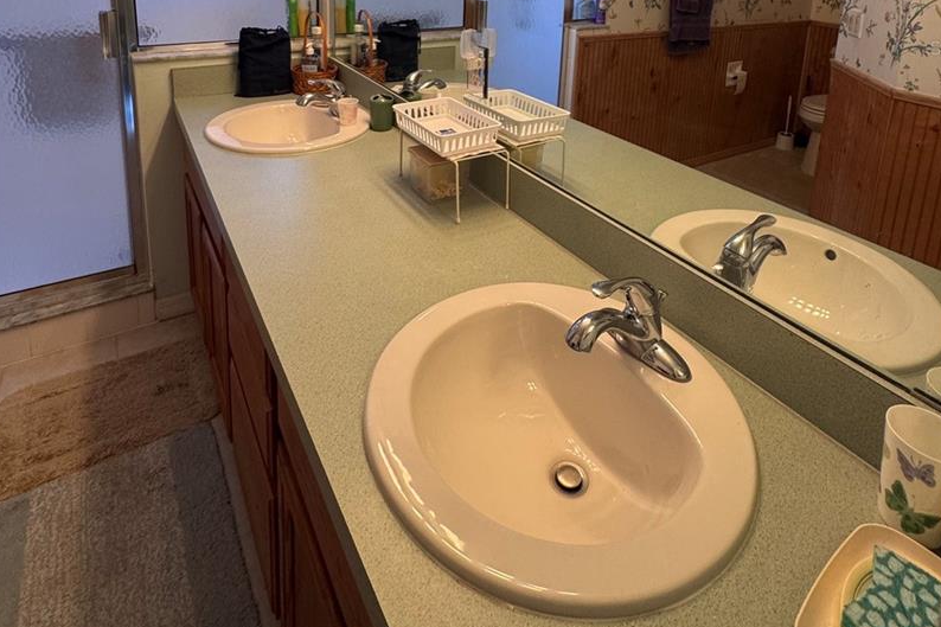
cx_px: 481
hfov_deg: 78.6
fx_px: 575
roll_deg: -2.2
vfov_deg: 49.9
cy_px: 47
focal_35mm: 22
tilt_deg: -11.4
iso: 200
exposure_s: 1/60
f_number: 2.2
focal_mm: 2.22
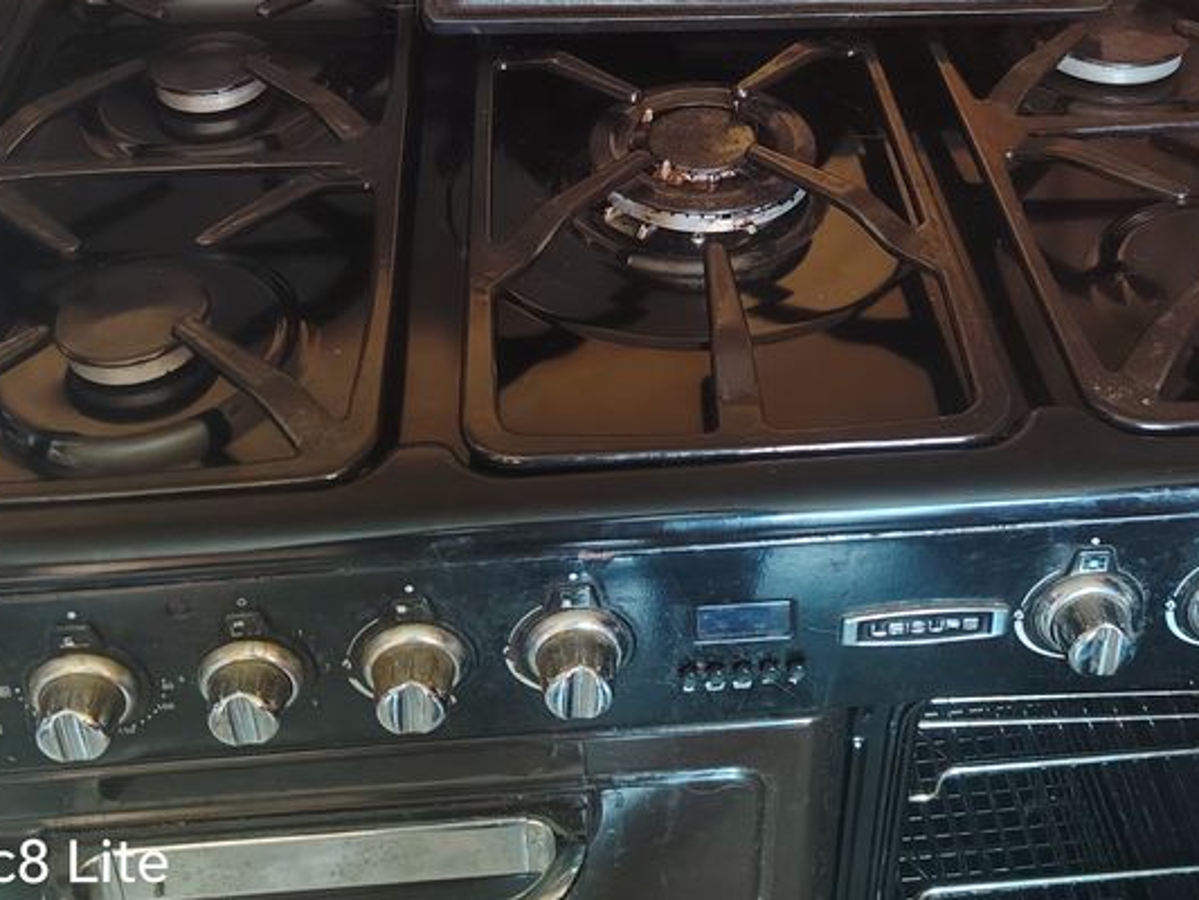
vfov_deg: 30.9
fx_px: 1559
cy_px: 106
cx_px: 659
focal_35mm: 45
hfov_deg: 42.0
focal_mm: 5.25
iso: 2313
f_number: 1.75
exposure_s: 1/20
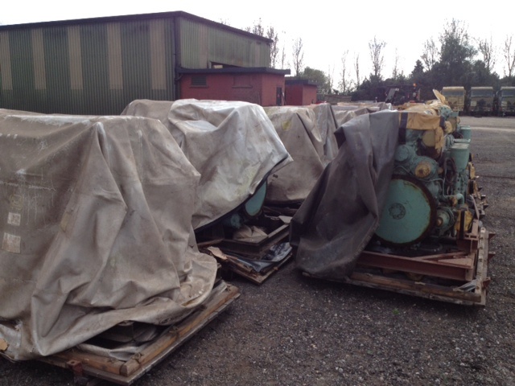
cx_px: 258
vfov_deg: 40.7
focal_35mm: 35
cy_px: 193
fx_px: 521
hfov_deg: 52.6
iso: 64
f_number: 2.4
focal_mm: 4.28
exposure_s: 1/876
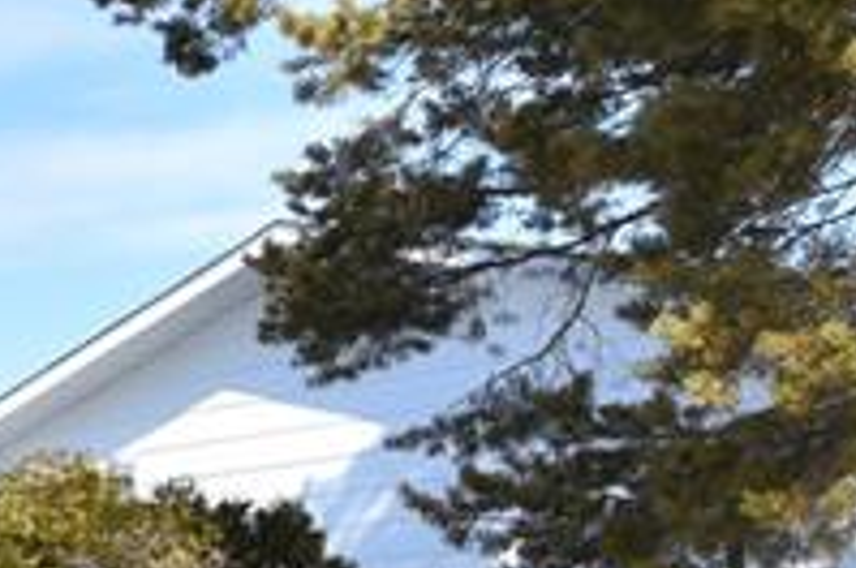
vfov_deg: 13.0
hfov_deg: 14.3
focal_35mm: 103
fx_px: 2445
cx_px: -1118
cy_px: 633
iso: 200
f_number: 11
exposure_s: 1/500
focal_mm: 20
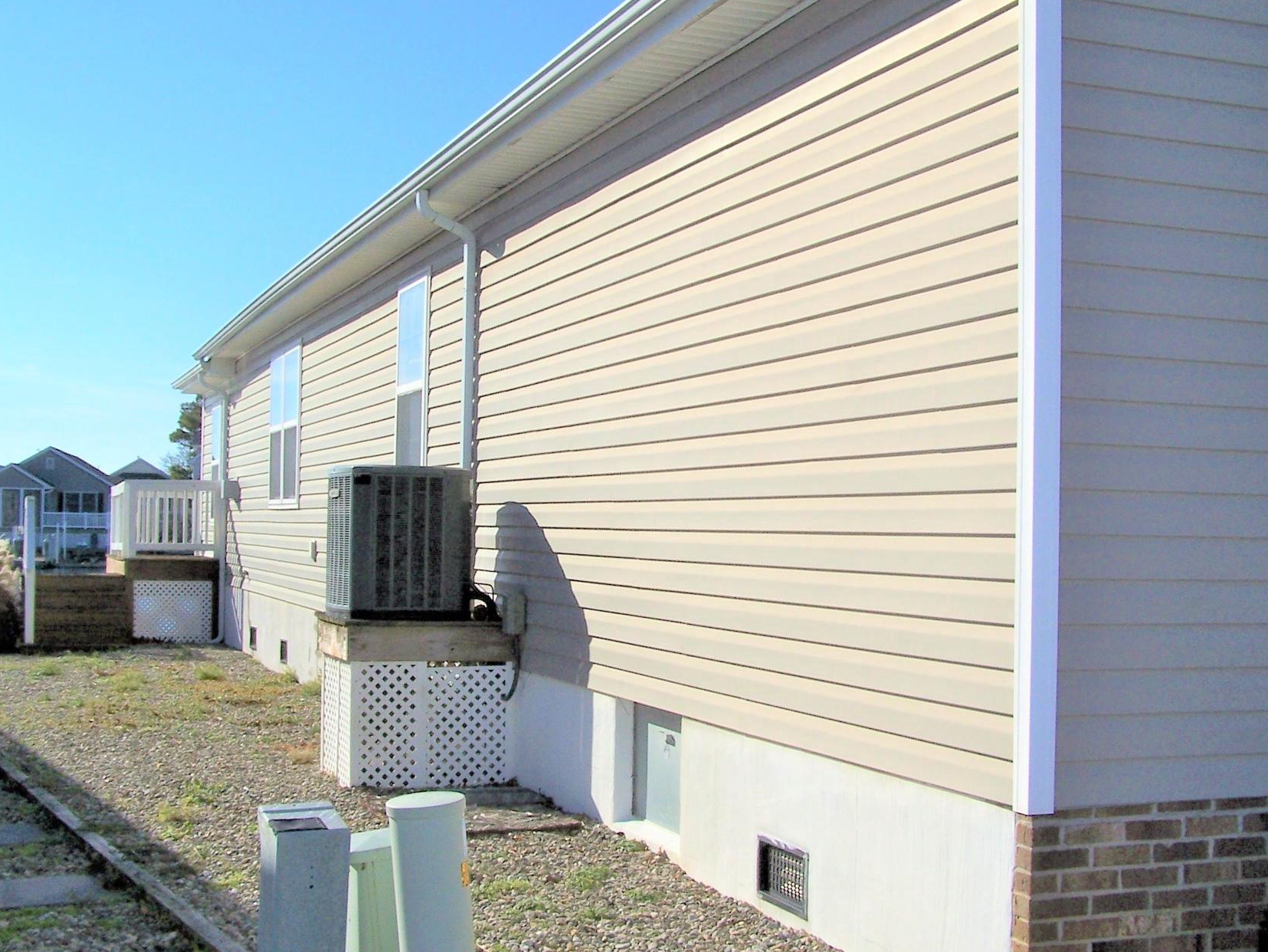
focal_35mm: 47
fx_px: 1722
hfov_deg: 40.4
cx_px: 628
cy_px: 458
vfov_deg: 30.9
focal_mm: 6.3
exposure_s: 1/1000
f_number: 5.6
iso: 80
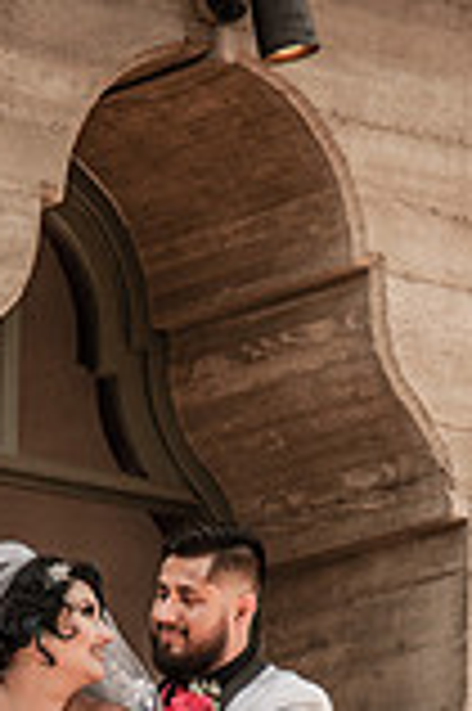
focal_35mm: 398
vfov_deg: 5.2
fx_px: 7844
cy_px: 868
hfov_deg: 3.4
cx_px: 178
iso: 250
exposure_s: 1/200
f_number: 7.1
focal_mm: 140
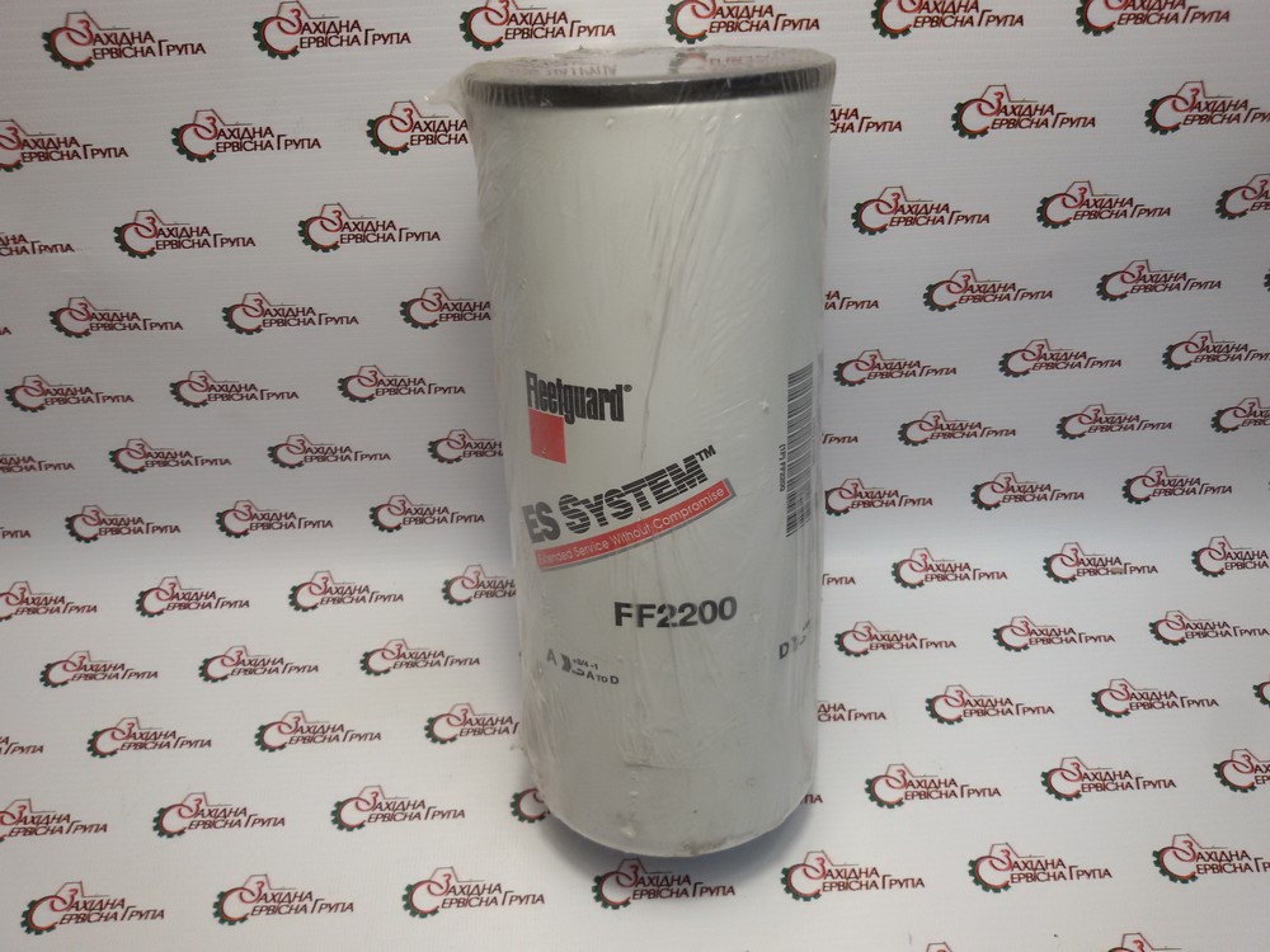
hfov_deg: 58.4
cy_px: 476
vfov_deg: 45.4
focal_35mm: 31
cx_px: 635
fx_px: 1137
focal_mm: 2.93
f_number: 2.4
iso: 40
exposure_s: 1/50
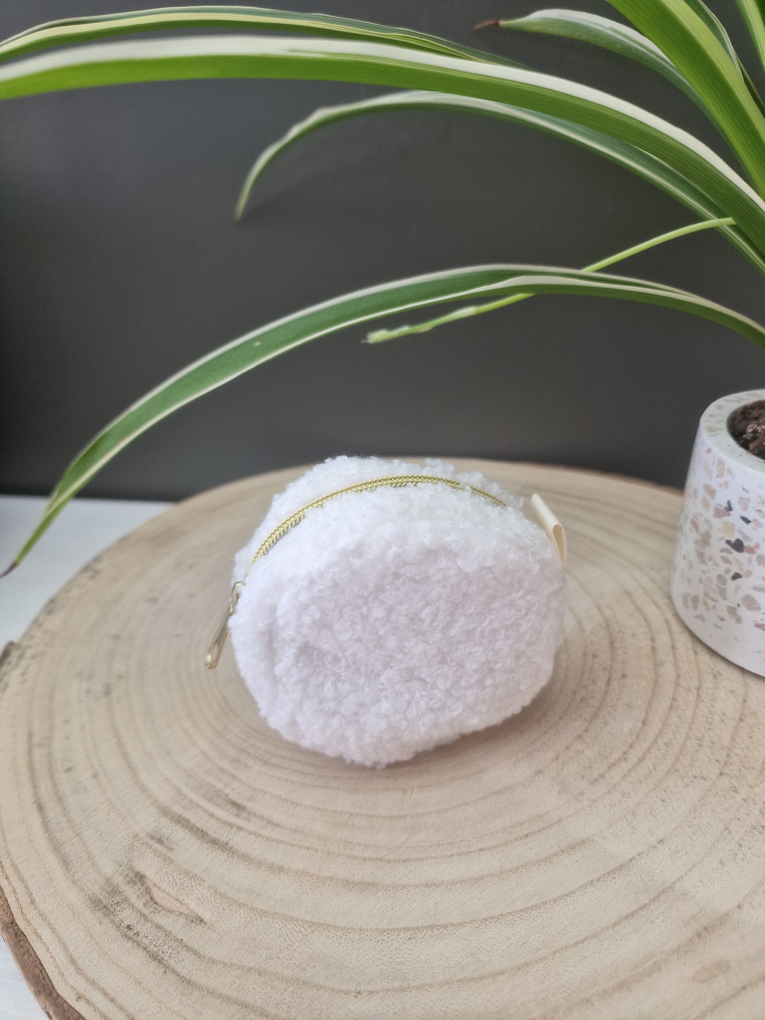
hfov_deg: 58.9
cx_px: 382
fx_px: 678
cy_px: 510
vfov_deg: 73.9
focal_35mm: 23
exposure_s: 1/100
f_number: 1.8
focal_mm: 6.4
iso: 160
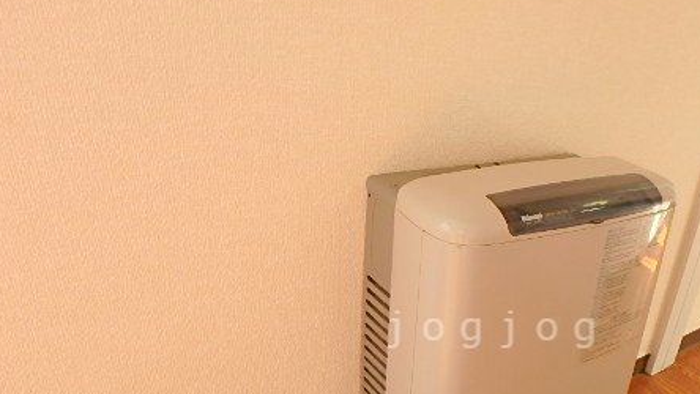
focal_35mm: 33
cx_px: 495
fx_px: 613
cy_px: 329
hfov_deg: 57.4
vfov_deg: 34.3
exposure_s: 1/60
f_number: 3.5
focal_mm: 3.7
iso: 160
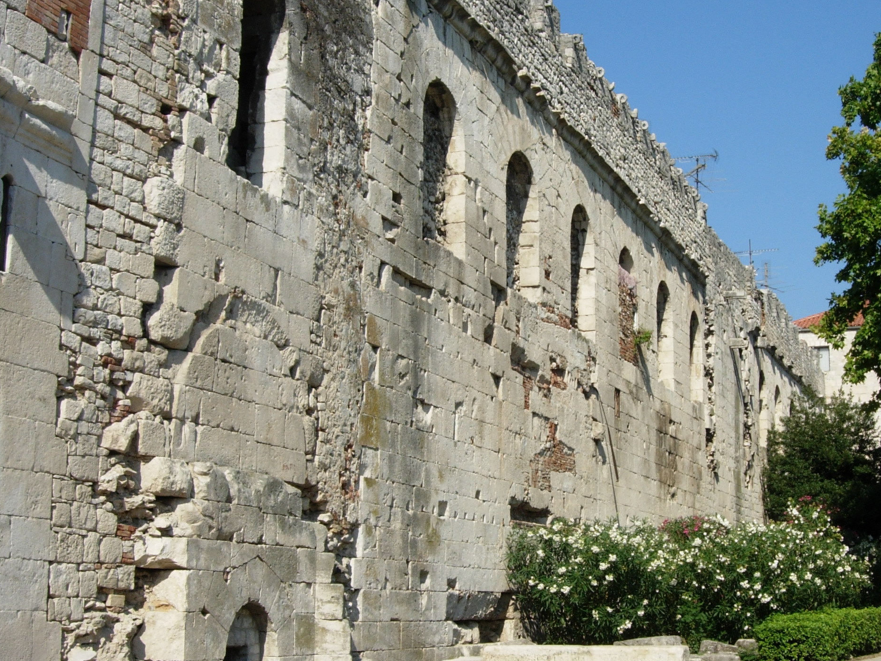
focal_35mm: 57
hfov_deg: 33.5
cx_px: 572
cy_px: 357
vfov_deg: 25.7
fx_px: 1451
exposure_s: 1/745
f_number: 4.9
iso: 64
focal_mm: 8.5
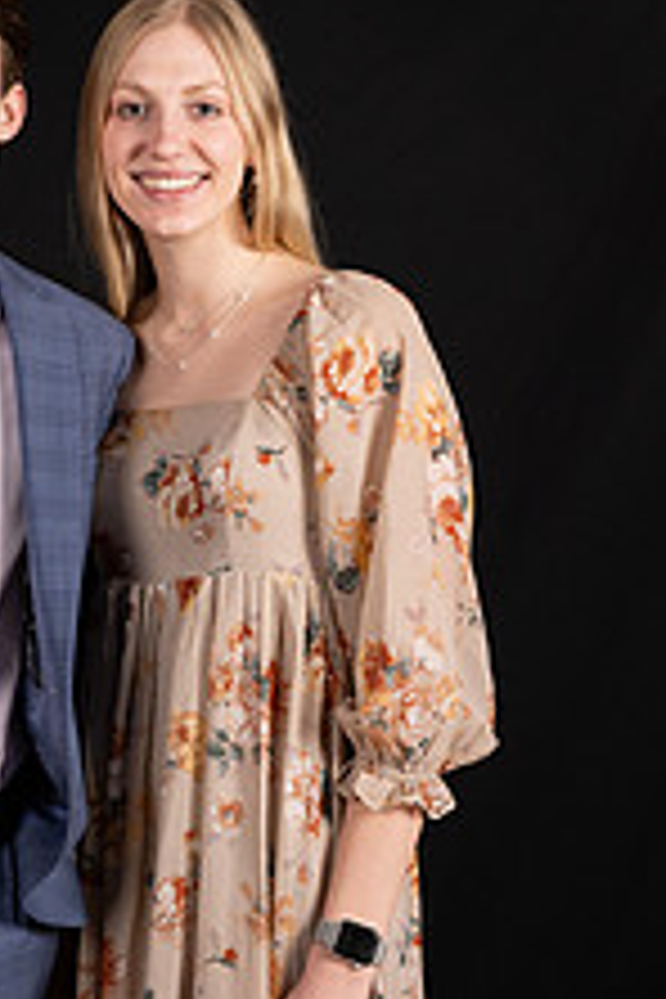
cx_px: 27
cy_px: 414
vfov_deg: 22.8
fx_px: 2470
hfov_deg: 15.1
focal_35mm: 89
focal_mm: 44
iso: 320
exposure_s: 1/250
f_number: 4.5
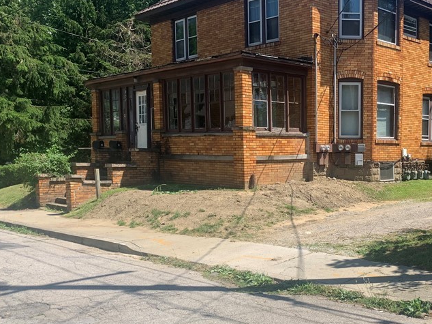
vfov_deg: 34.1
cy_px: 206
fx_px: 524
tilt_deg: -8.3
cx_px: 328
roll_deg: +1.7
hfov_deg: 43.3
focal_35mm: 42
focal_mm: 4.25
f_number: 1.8
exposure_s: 1/1845
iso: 25
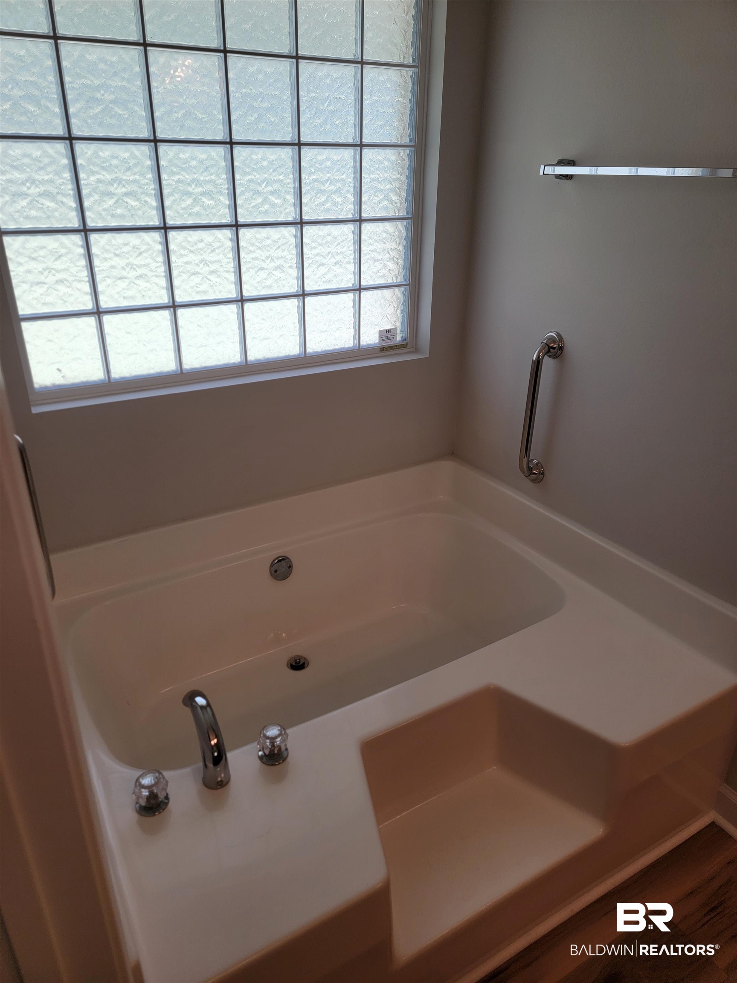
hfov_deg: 56.8
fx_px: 681
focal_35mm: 24
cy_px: 492
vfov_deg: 71.6
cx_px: 368
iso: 20
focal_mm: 6.7
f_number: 1.8
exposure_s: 1/120
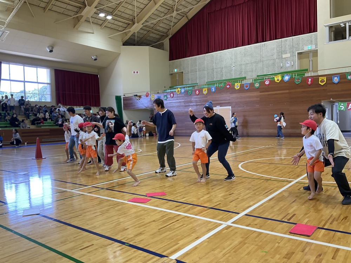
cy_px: 132
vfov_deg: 48.2
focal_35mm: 29
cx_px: 176
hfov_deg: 61.7
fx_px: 294
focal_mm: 3
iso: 64
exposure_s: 1/122
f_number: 1.8
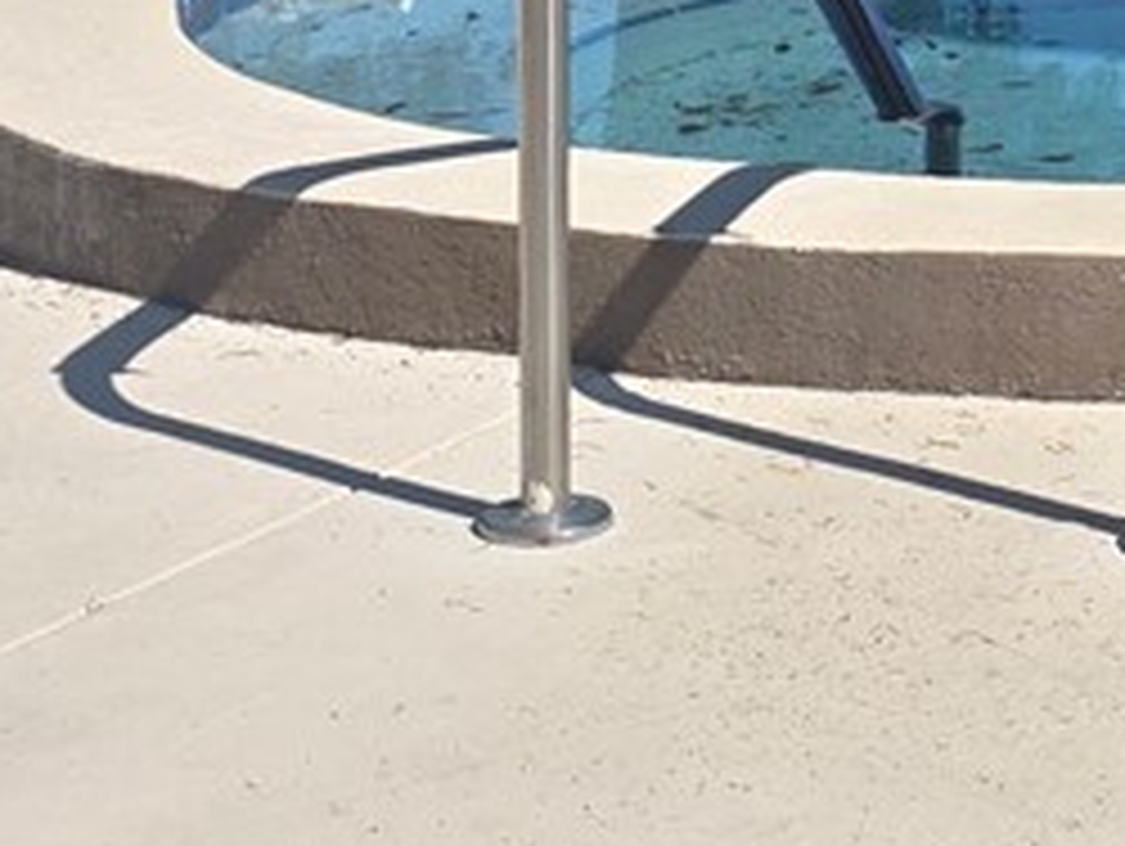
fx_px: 4782
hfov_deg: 13.2
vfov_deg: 9.7
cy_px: -603
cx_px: 1220
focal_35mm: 147
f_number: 1.7
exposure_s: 1/7944
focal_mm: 6.3
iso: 80
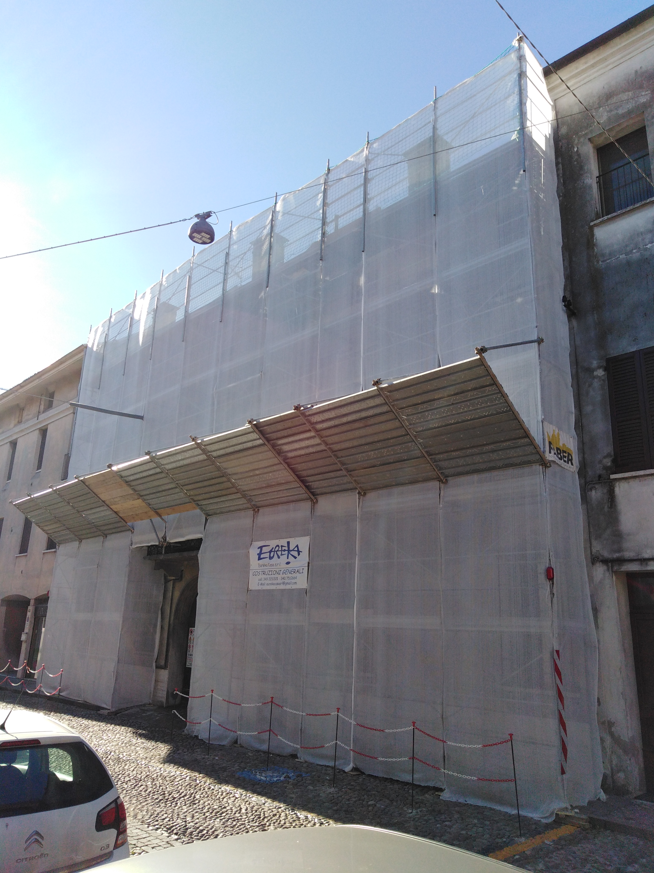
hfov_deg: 53.1
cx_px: 327
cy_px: 436
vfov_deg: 67.3
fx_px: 655
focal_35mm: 26
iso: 100
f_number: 2.2
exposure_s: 1/600
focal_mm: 3.46
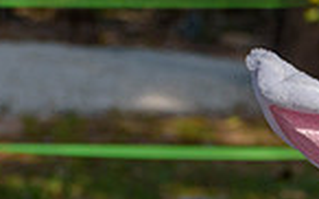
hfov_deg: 4.8
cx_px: 496
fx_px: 3796
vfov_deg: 3.0
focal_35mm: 437
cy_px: 397
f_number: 5.6
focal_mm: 72
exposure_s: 1/500
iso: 200
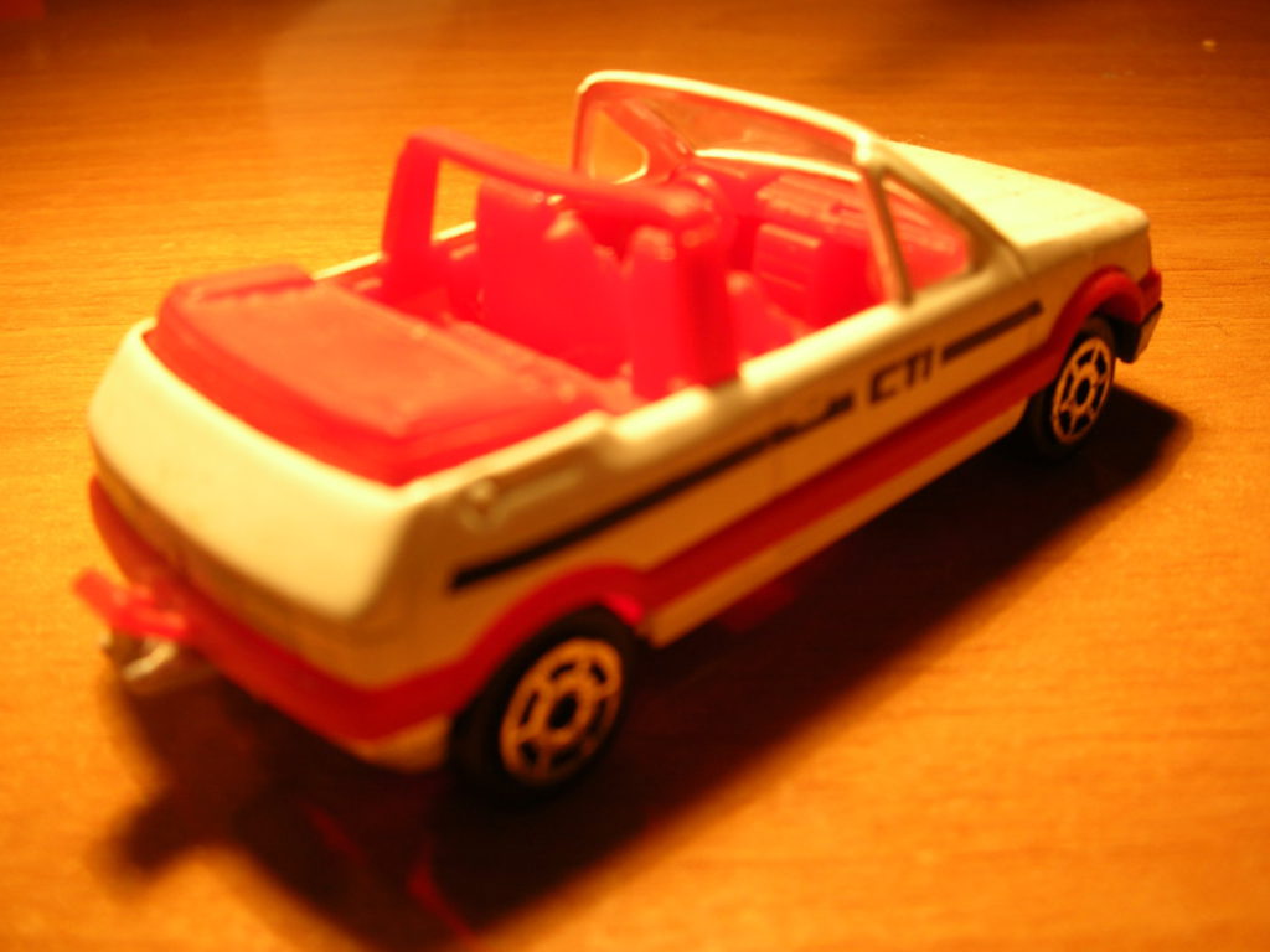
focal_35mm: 35
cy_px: 476
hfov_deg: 52.6
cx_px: 635
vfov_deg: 40.7
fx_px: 1284
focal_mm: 5.8
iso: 50
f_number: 3
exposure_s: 1/9.4
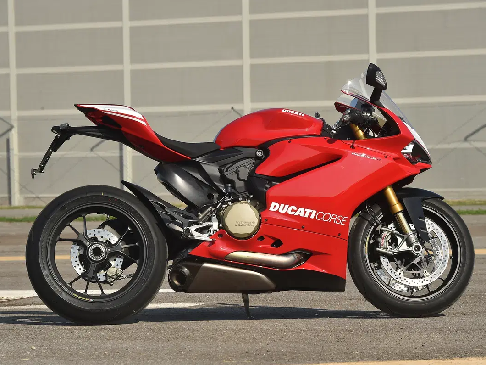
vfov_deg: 8.0
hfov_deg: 10.7
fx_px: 2597
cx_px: 240
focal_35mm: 185
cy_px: 182
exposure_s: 1/320
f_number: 11
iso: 160
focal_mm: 170
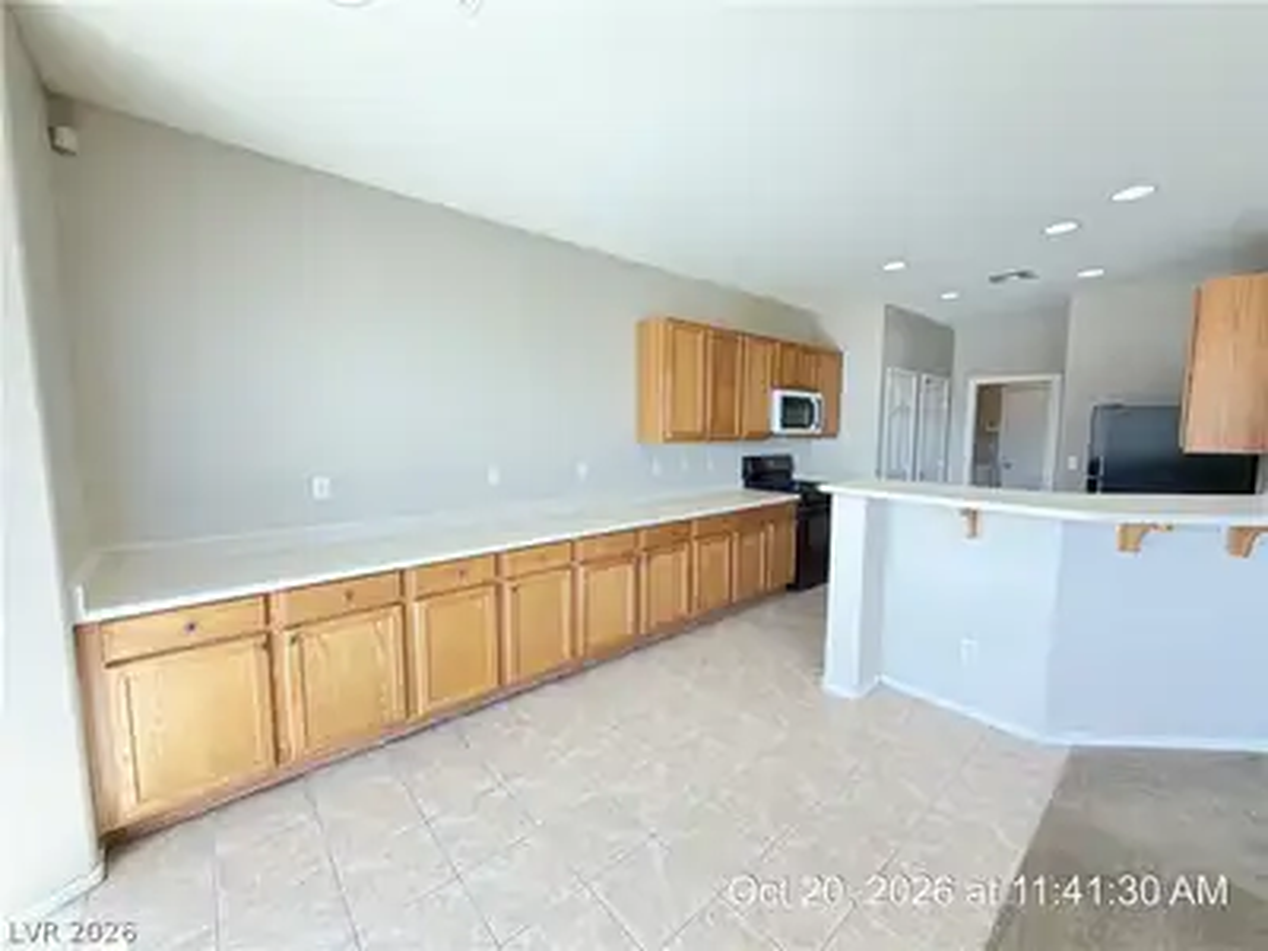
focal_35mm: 14
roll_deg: -0.1
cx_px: 634
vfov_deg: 85.7
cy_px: 476
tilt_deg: -5.3
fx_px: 513
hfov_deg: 102.1
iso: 400
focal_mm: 2.22
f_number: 2.2
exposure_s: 1/60
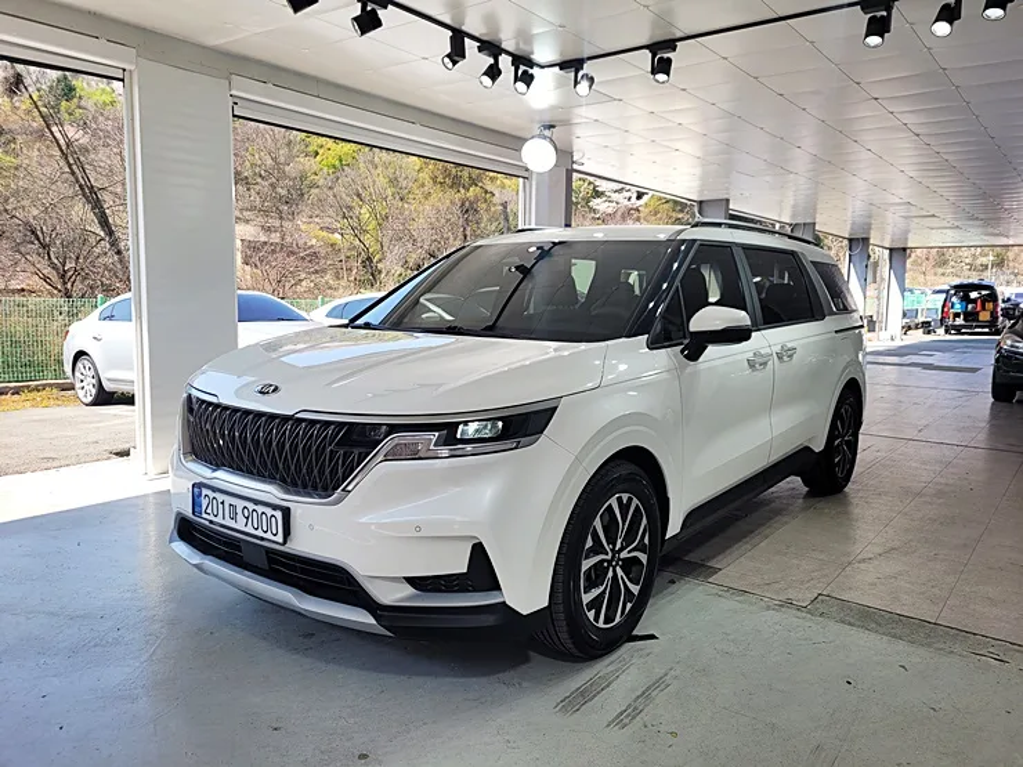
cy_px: 384
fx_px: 768
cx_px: 512
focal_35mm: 26
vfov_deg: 53.1
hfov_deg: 67.3
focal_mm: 5.4
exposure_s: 1/719
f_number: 1.8
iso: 40
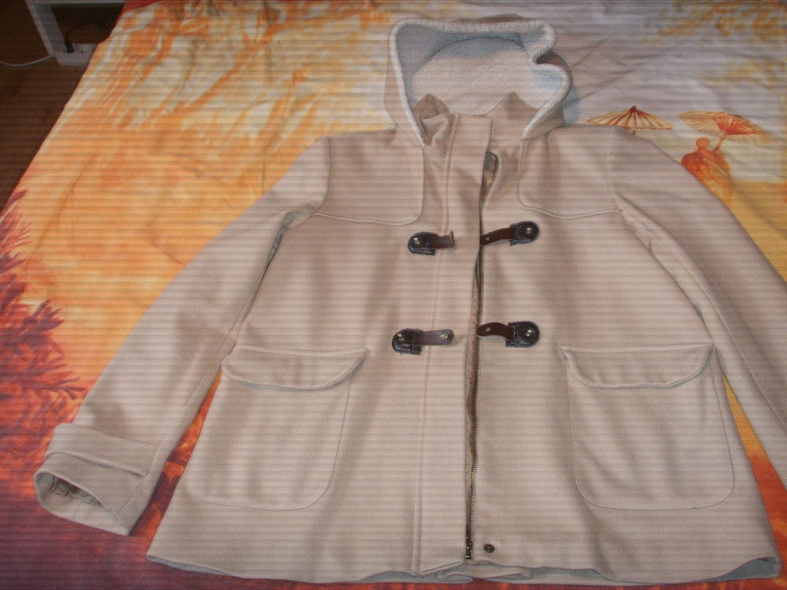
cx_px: 394
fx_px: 887
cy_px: 295
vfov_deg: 36.8
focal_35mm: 39
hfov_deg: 47.9
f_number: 3.5
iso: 100
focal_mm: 6.6
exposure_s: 1/45
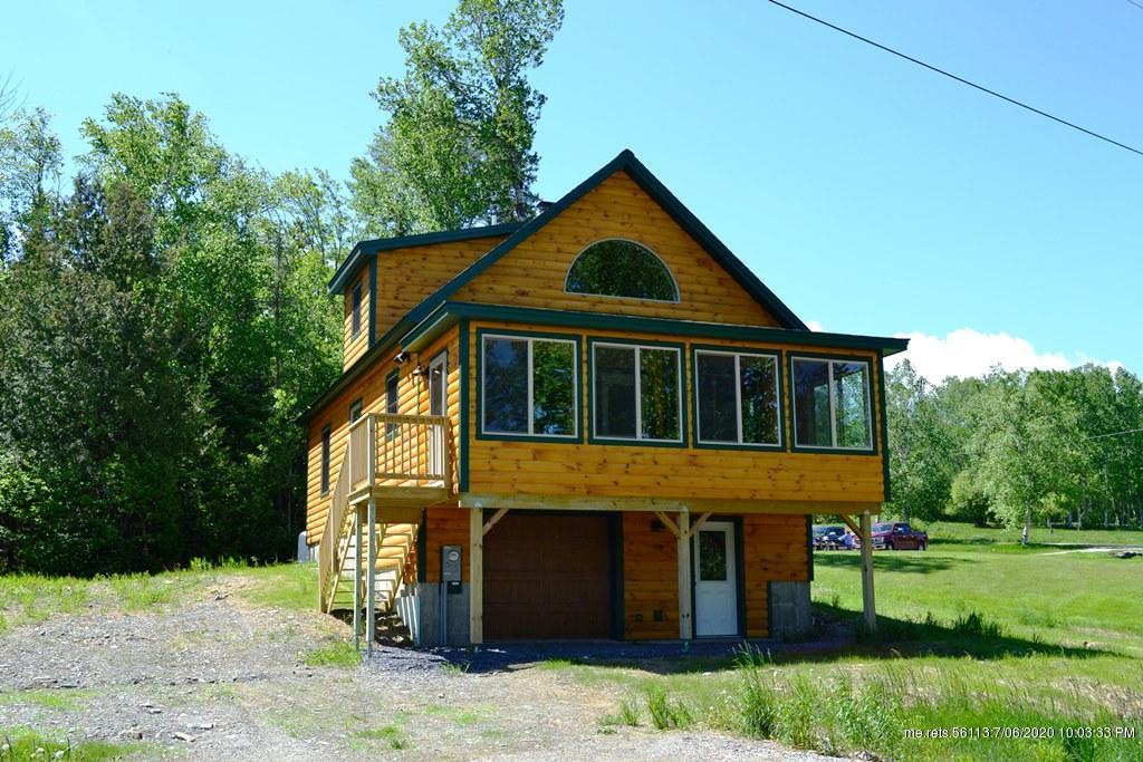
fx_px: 1238
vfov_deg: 34.2
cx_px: 572
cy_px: 381
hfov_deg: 49.5
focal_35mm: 39
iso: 400
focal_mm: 26
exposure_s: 1/320
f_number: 10
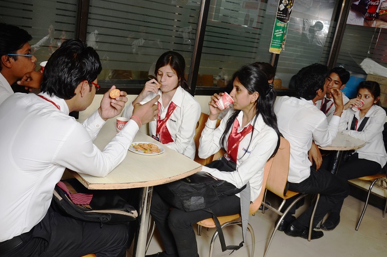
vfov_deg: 37.1
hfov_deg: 53.8
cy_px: 131
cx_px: 184
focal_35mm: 36
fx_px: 382
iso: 100
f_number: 5
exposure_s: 1/125
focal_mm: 21
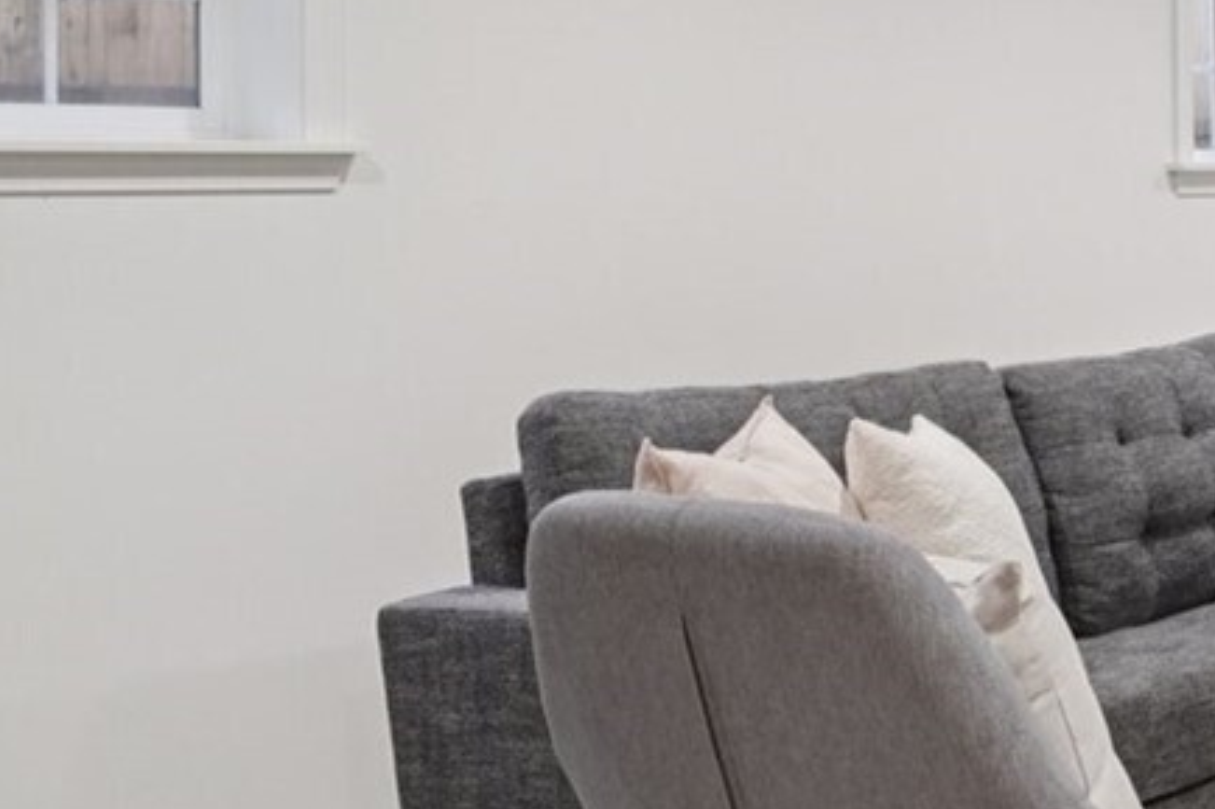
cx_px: 1540
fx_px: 1990
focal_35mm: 59
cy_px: 255
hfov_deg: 28.5
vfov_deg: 22.9
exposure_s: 1/30
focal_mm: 16
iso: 1600
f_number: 8
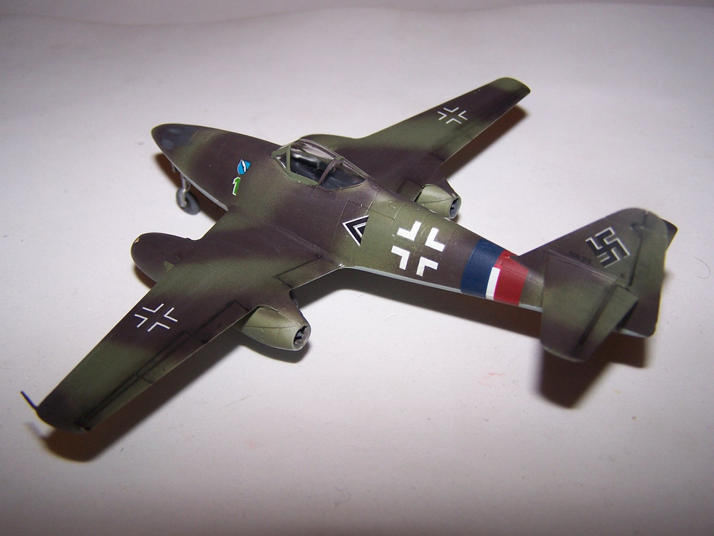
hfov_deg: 49.0
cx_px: 357
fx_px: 784
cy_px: 268
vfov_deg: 37.7
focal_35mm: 38
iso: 80
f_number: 2.8
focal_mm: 6.3
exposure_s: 1/60
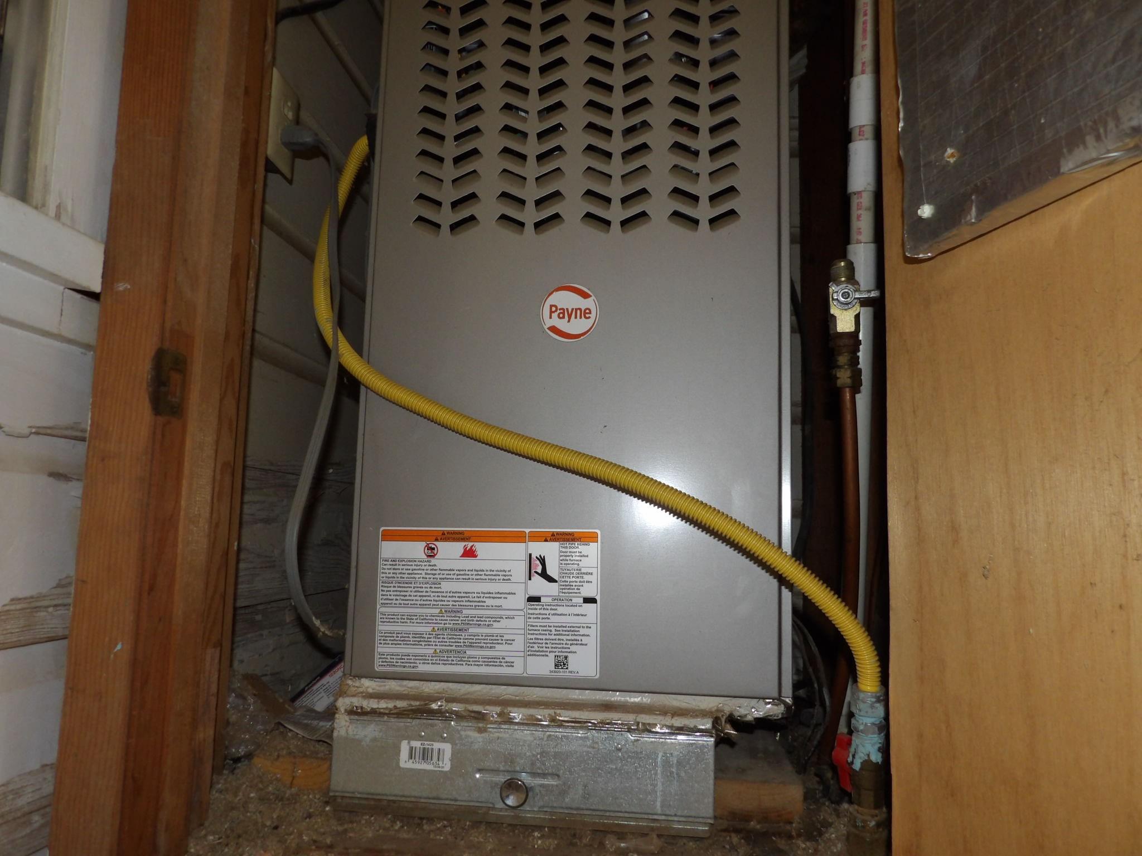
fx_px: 792
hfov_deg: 71.6
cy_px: 428
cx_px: 571
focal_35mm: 24
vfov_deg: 56.8
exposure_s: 1/33
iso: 200
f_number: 3.2
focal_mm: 4.3
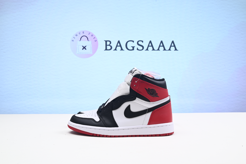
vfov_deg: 35.1
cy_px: 82
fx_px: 260
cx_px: 123
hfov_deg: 50.7
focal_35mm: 38
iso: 100
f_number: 16
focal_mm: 38
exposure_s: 1/2
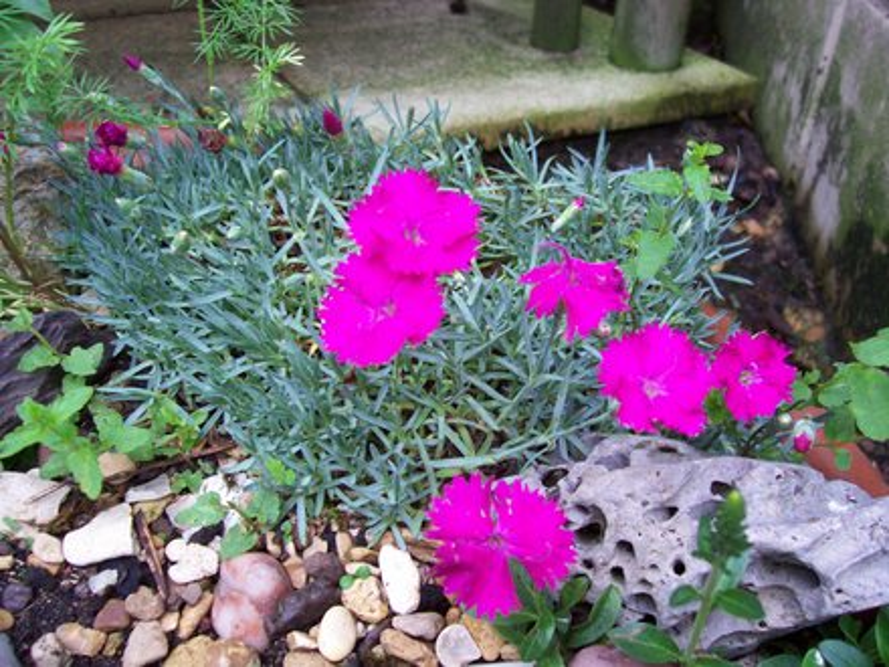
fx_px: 873
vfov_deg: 41.8
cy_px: 334
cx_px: 444
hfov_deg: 54.0
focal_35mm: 34
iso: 89
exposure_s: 1/32
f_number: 2.7
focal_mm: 5.6
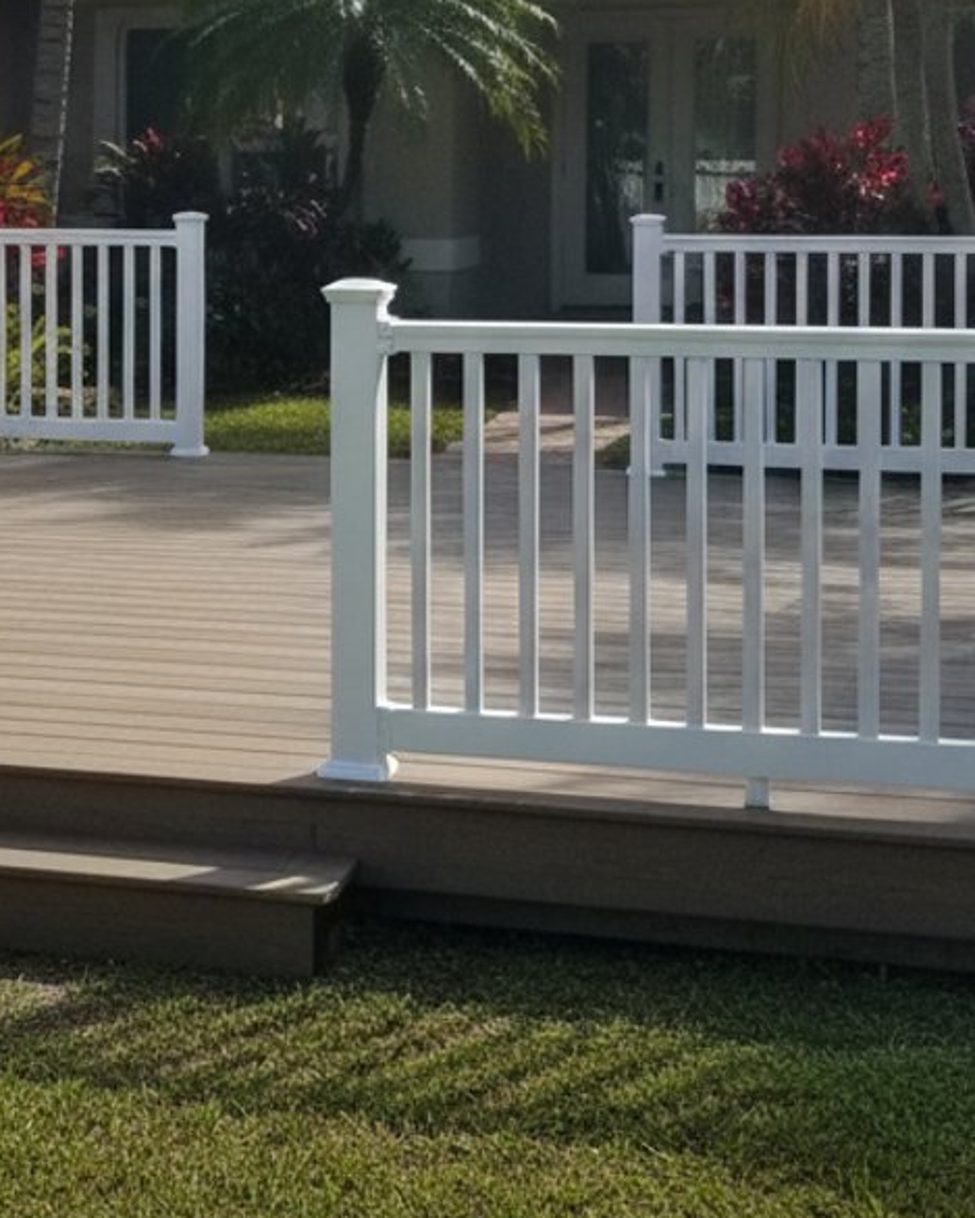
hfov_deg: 31.2
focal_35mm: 46
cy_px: 318
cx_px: 94
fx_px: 1659
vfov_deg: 39.3
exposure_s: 1/1692
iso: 695
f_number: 1.8
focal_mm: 6.4
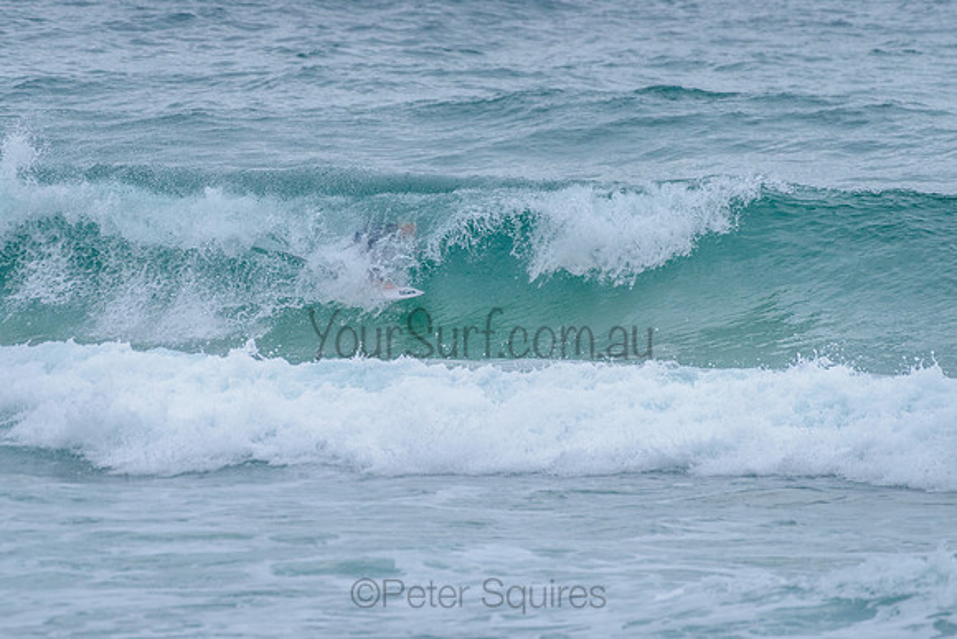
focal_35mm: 613
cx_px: 480
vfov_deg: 2.2
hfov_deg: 3.4
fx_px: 16293
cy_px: 248
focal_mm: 500
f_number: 5.6
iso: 1400
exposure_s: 1/2000
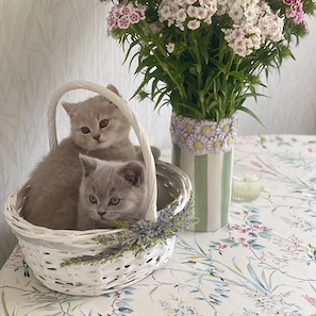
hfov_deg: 27.7
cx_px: 159
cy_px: 114
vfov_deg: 27.6
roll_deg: -1.2
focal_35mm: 62
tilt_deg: -22.0
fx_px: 640
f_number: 2
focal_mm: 6
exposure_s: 1/122
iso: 64
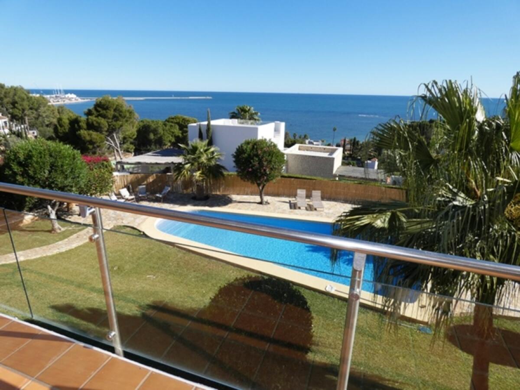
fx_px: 300
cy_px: 195
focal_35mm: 20
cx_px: 260
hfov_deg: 81.7
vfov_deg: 66.0
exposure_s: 1/1000
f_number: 3.5
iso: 80
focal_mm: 3.6
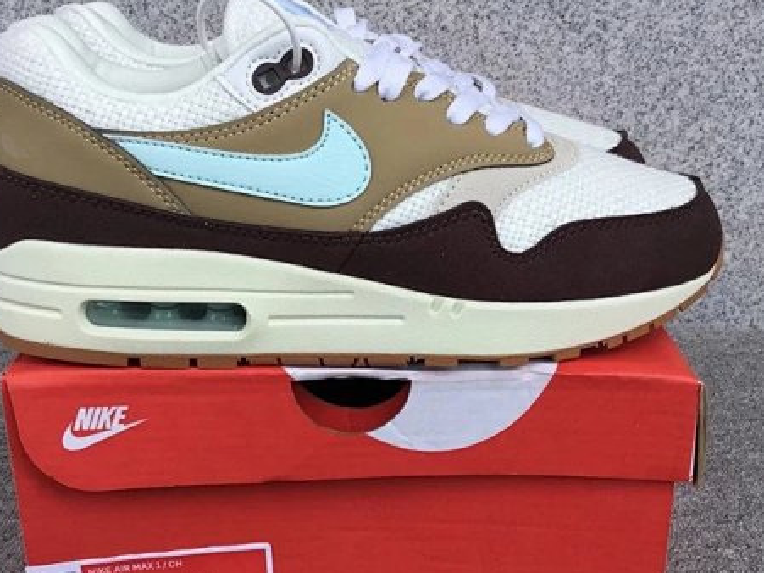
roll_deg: +1.1
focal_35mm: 44
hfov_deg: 42.9
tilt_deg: -21.8
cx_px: 354
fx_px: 971
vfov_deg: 32.8
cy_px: 312
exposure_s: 1/386
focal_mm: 3.3
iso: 25
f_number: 2.4
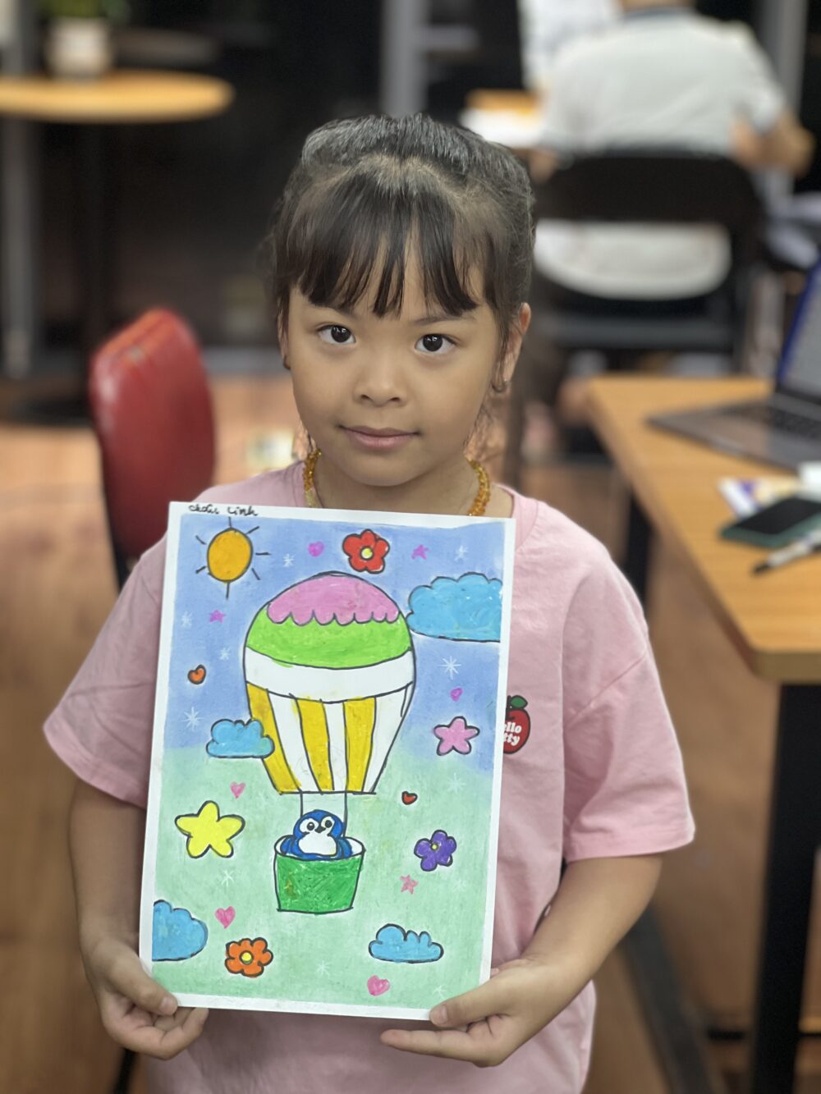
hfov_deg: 19.1
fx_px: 2435
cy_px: 547
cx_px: 410
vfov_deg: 25.3
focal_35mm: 77
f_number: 2.8
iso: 160
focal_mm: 9
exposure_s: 1/50
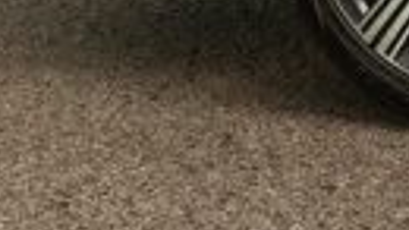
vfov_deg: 5.4
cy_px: -408
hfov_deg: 9.9
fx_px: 2342
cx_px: 381
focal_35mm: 216
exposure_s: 1/400
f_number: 4.5
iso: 640
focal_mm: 42
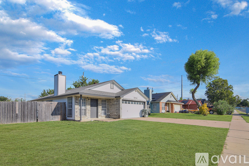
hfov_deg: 95.0
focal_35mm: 16
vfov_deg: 72.1
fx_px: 114
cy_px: 83
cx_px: 124
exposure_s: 1/400
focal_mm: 11
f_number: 8
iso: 100
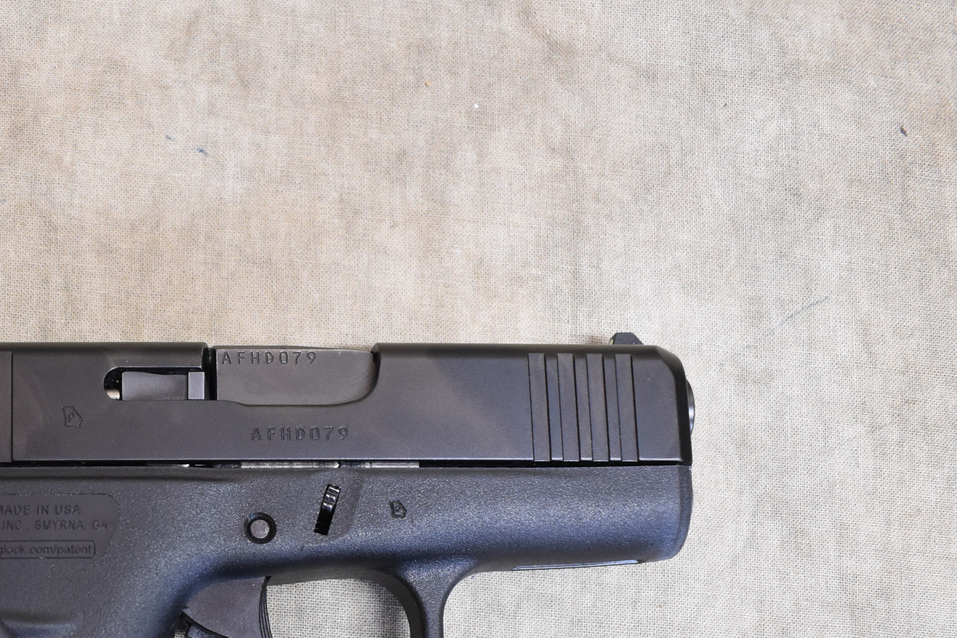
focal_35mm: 57
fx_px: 1515
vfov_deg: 22.9
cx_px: 179
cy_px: 623
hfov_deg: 33.9
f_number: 3.5
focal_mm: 18
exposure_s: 1/125
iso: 1250
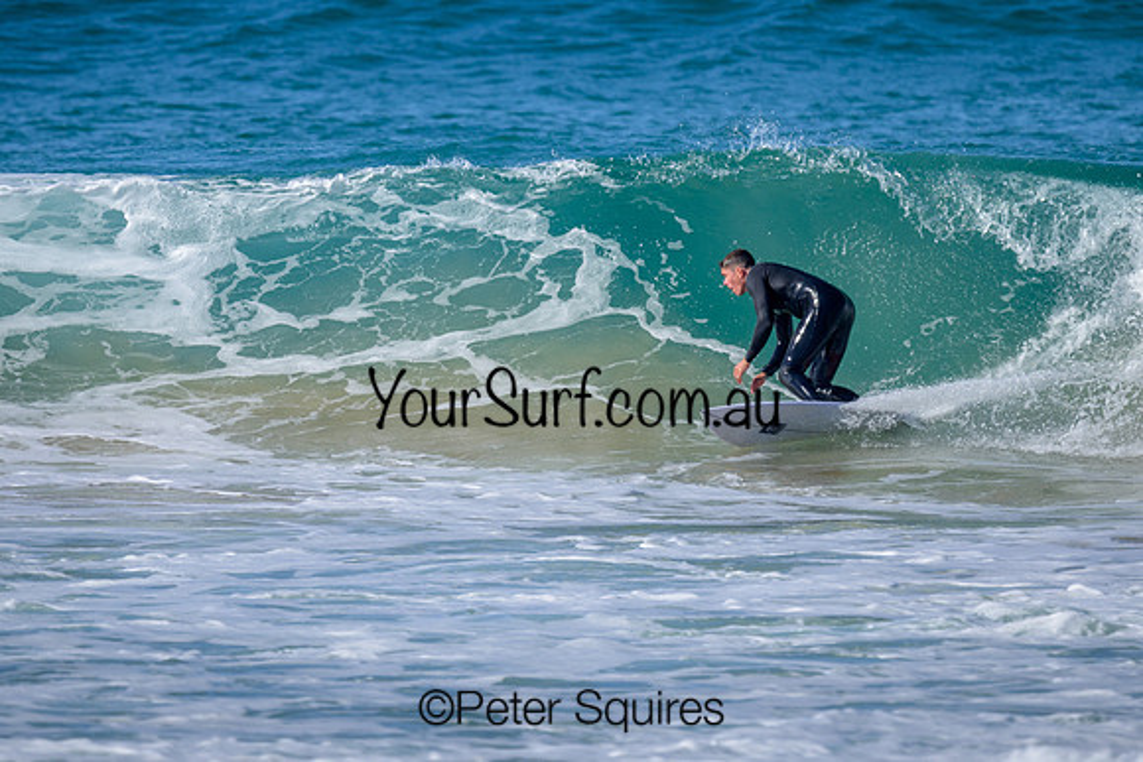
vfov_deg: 1.3
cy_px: 277
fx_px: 34900
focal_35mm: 1099
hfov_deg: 1.9
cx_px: 578
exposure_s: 1/2000
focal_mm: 800
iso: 360
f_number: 6.3
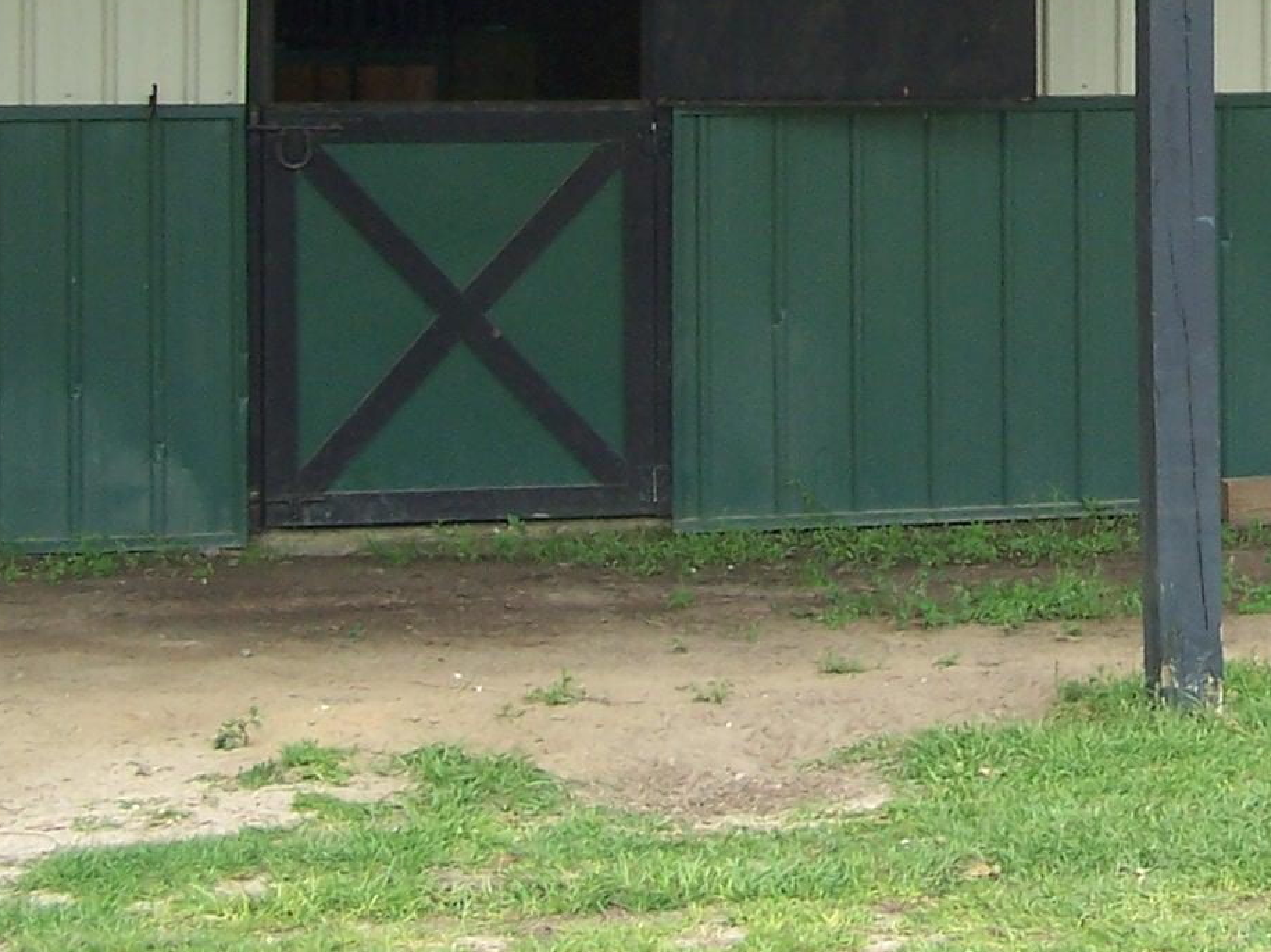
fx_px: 3928
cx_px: 1449
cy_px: -228
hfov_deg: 17.7
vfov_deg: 13.4
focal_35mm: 107
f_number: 2.8
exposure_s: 1/320
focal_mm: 6.3
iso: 80
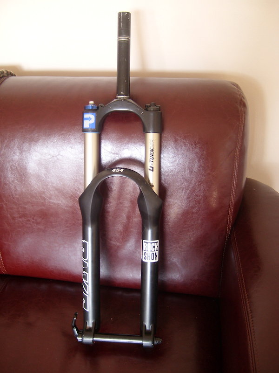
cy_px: 186
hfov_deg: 40.7
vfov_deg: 52.6
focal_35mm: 35
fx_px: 376
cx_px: 140
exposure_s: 1/11
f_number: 2.8
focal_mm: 5.8
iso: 50
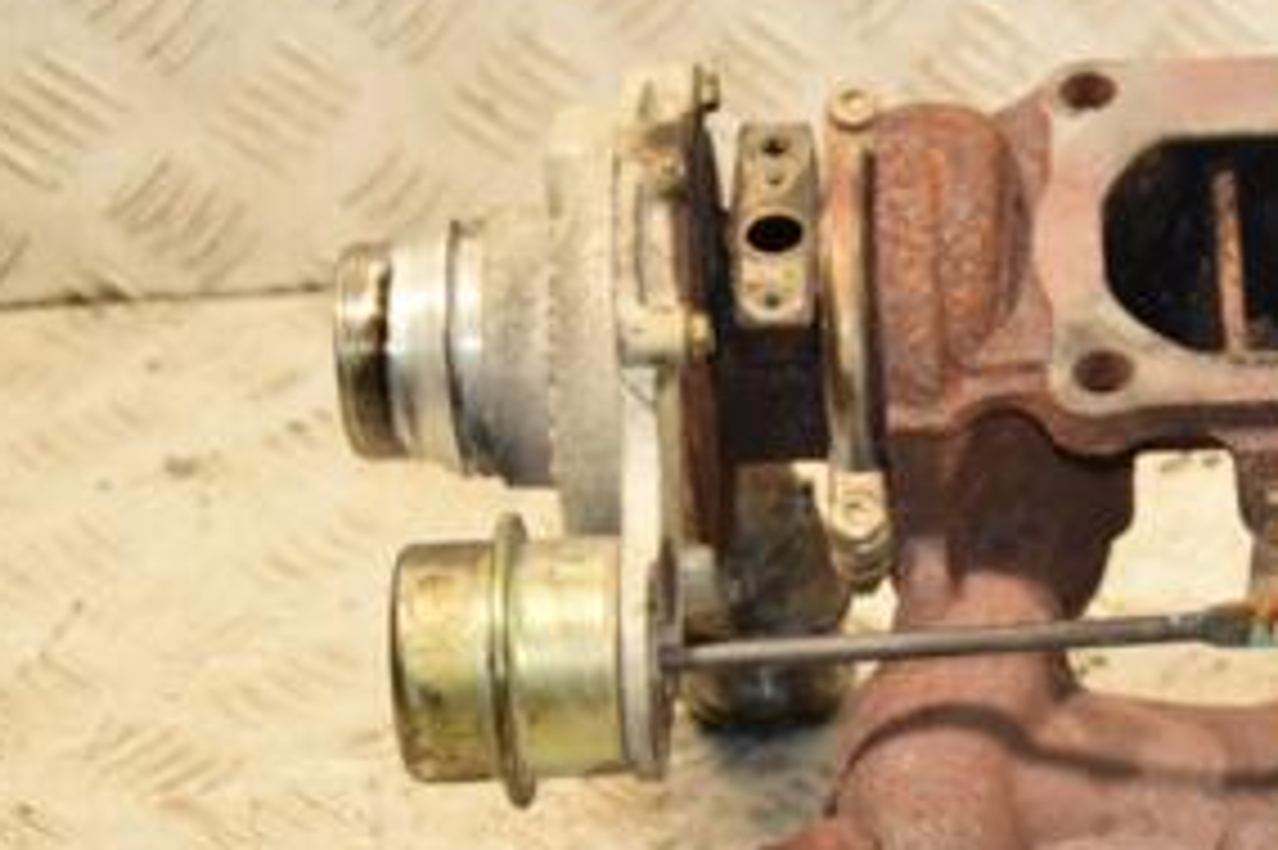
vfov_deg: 10.3
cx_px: 1323
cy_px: 544
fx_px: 4719
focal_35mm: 133
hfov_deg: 15.1
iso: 800
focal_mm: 42
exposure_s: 1/200
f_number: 5
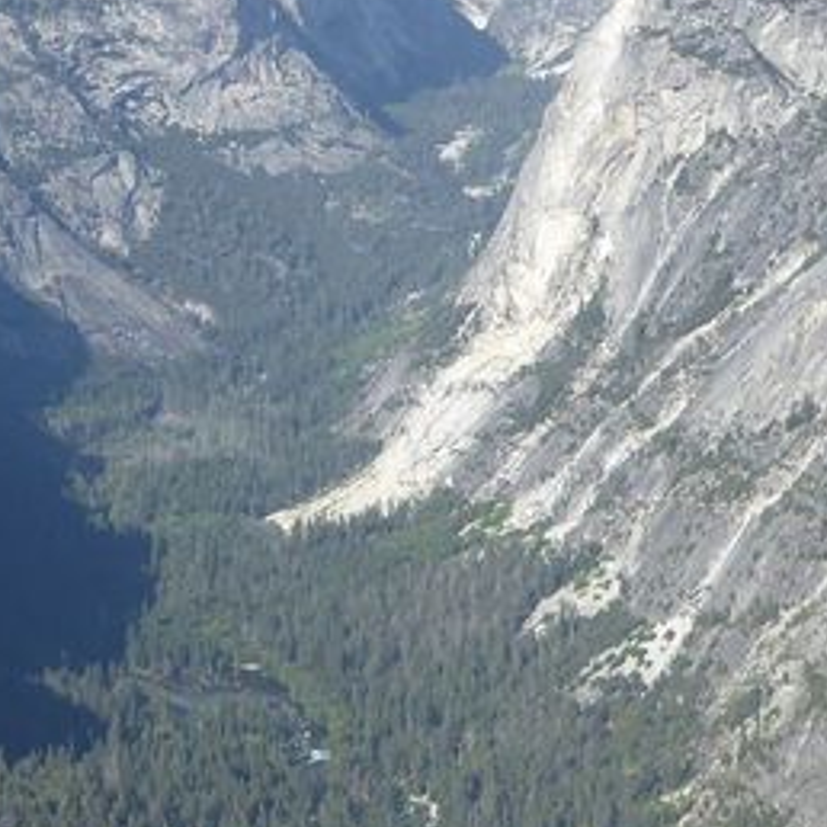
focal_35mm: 107
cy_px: 244
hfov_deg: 16.3
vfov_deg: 16.2
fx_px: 2892
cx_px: 420
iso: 80
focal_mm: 6.7
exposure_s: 1/640
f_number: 3.7
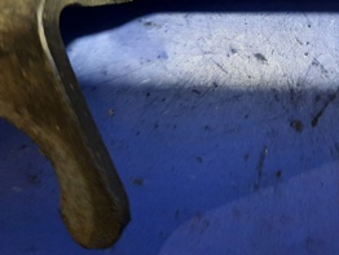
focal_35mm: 61
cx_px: 312
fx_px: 598
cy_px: -31
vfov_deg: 22.6
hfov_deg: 30.1
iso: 400
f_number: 2
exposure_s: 1/33
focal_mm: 4.6
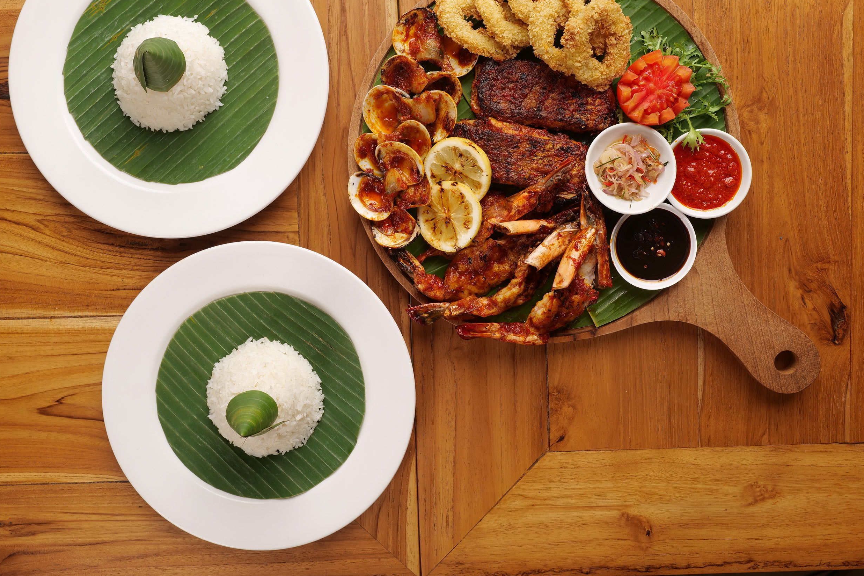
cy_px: 227
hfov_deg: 44.5
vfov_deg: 30.4
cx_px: 406
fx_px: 1056
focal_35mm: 44
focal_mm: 36
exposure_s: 1/160
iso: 160
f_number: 9
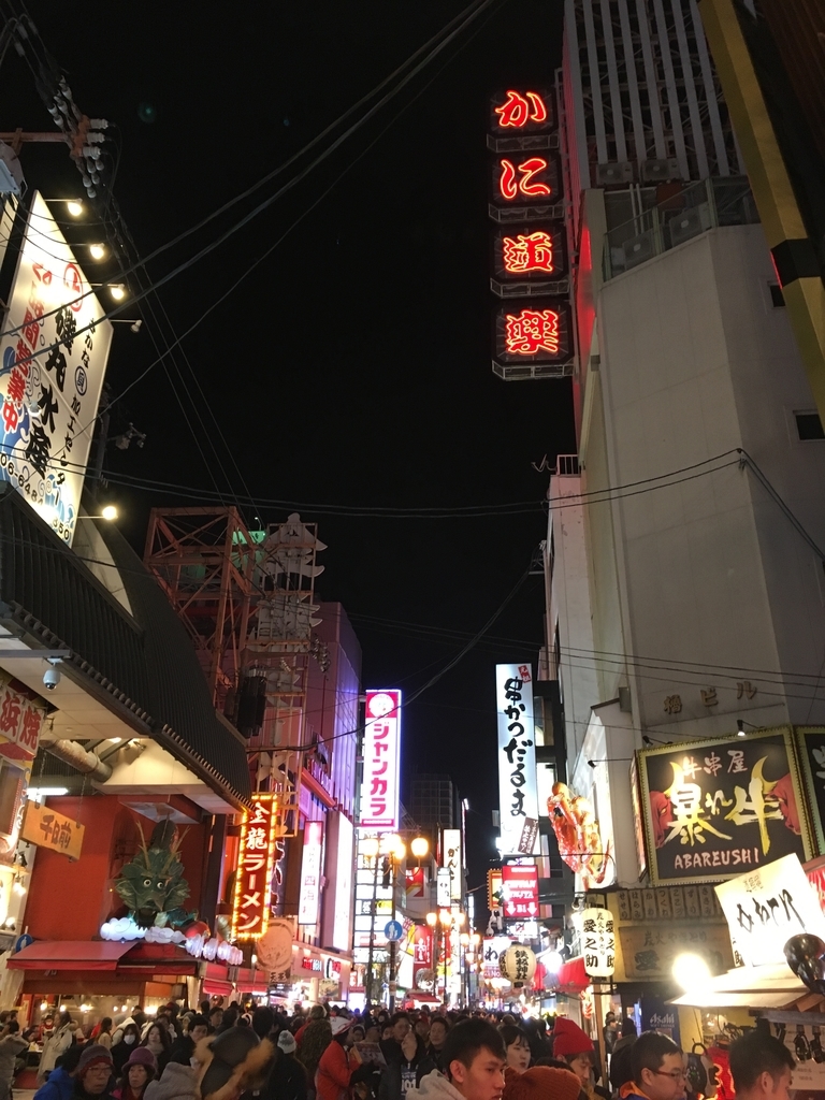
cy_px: 550
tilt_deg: +27.6
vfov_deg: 61.7
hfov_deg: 48.2
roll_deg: -0.5
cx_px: 412
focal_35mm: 29
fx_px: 922
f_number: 2.2
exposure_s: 1/30
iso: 125
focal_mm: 4.15
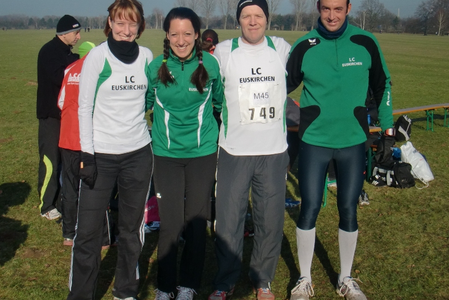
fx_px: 499
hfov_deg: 48.5
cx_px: 224
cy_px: 142
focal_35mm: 40
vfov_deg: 33.4
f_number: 3.9
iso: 64
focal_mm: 6.66
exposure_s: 1/1000
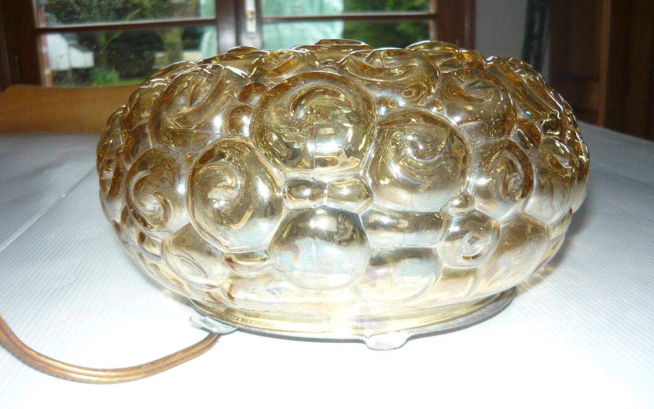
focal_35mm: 36
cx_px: 323
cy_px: 245
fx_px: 642
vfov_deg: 35.2
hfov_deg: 54.0
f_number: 2.8
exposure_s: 1/30
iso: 100
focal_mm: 5.5
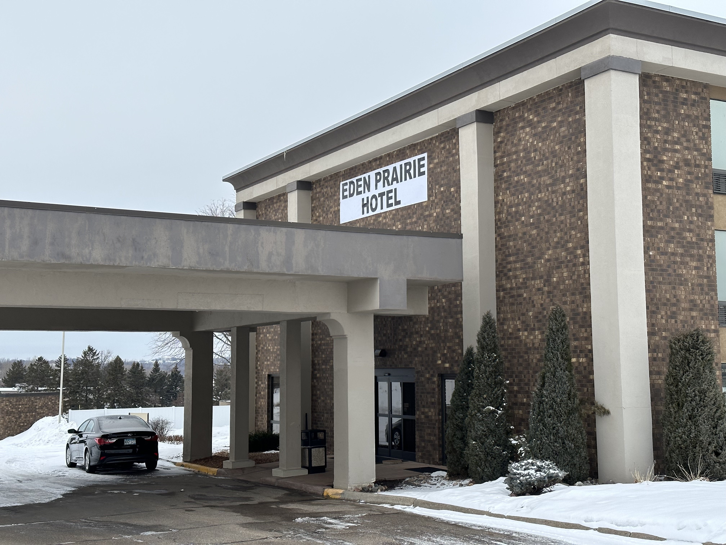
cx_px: 363
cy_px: 272
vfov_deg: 30.3
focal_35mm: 48
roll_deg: +0.7
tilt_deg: +5.8
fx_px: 1007
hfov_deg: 39.7
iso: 64
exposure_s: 1/527
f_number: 1.78
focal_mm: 6.86
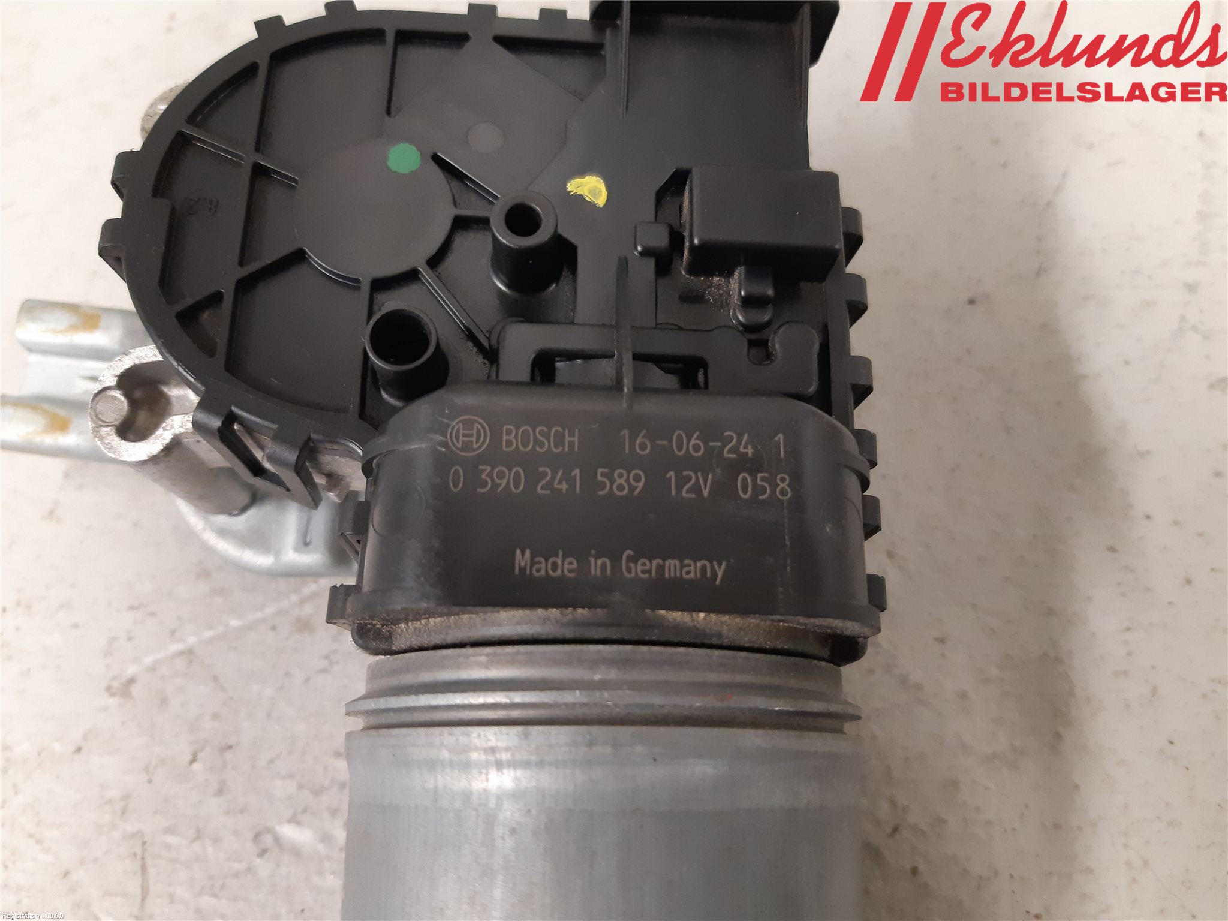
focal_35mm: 26
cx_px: 614
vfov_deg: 53.1
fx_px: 922
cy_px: 460
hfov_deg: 67.3
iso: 250
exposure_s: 1/33
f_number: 1.7
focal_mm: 3.93
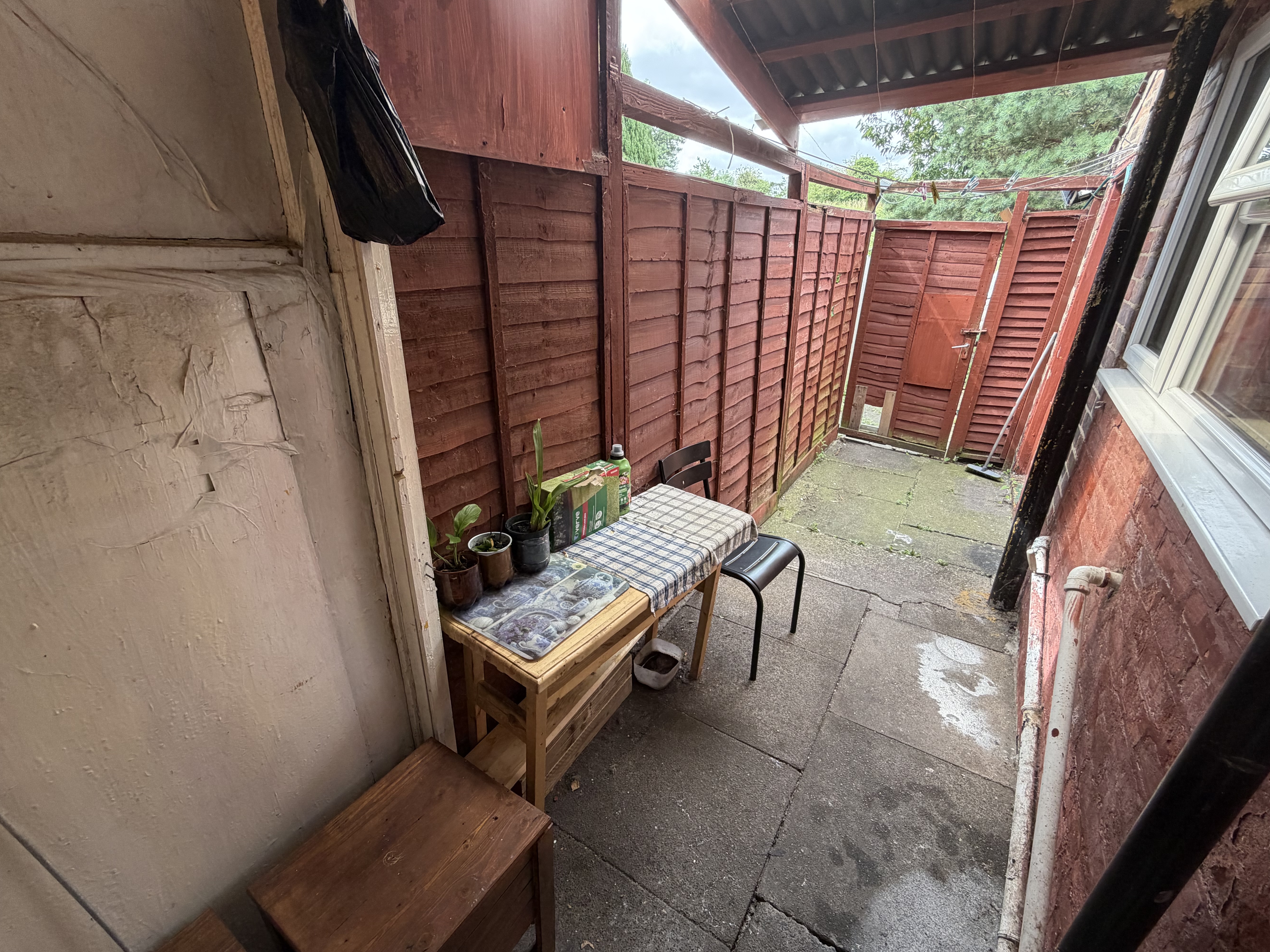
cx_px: 630
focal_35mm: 15
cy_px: 495
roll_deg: -0.7
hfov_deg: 98.2
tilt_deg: -24.6
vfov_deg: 81.7
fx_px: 550
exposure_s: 1/121
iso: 160
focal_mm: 2.22
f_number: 2.2
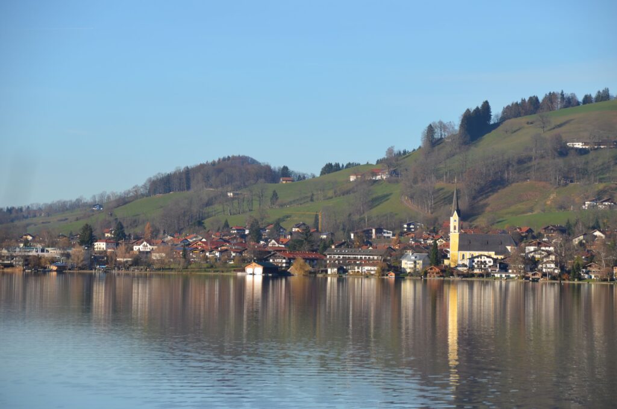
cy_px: 204
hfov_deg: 13.1
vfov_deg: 8.7
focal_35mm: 158
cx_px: 308
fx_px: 2693
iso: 110
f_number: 8
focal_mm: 105
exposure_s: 1/250
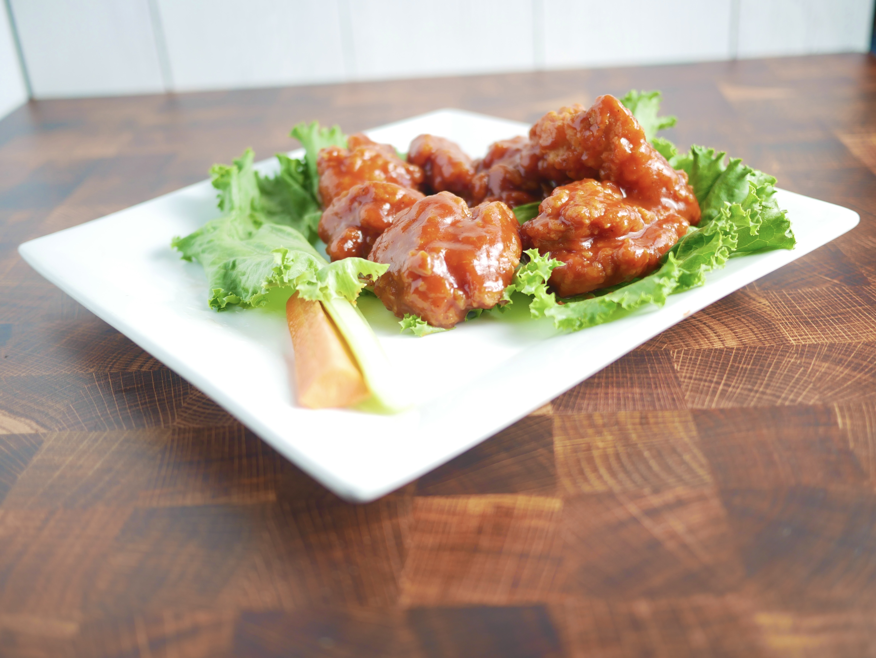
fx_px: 1013
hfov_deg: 46.8
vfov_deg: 36.0
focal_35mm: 40
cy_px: 329
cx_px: 438
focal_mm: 20
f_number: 1.7
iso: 200
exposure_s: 1/80
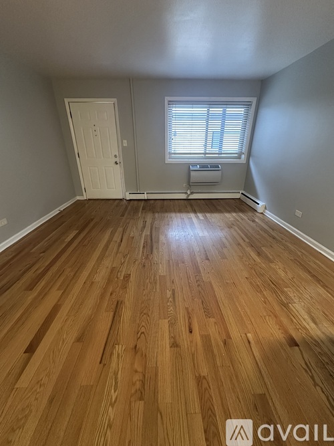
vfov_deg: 102.1
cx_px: 167
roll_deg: -0.7
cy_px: 223
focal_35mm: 14
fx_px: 180
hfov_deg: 85.7
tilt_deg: -24.2
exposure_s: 1/60
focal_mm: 2.22
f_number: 2.2
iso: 640
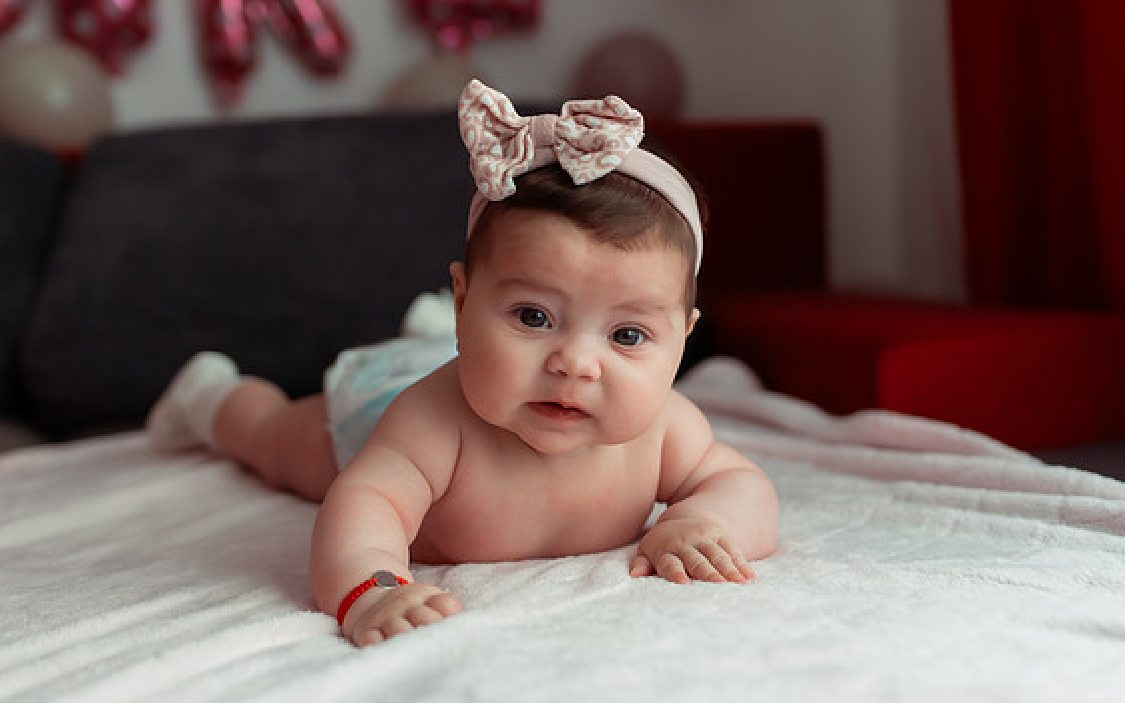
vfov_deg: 31.2
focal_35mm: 41
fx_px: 1257
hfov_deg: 48.2
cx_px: 539
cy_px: 337
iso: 800
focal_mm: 35
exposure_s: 1/250
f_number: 2.5
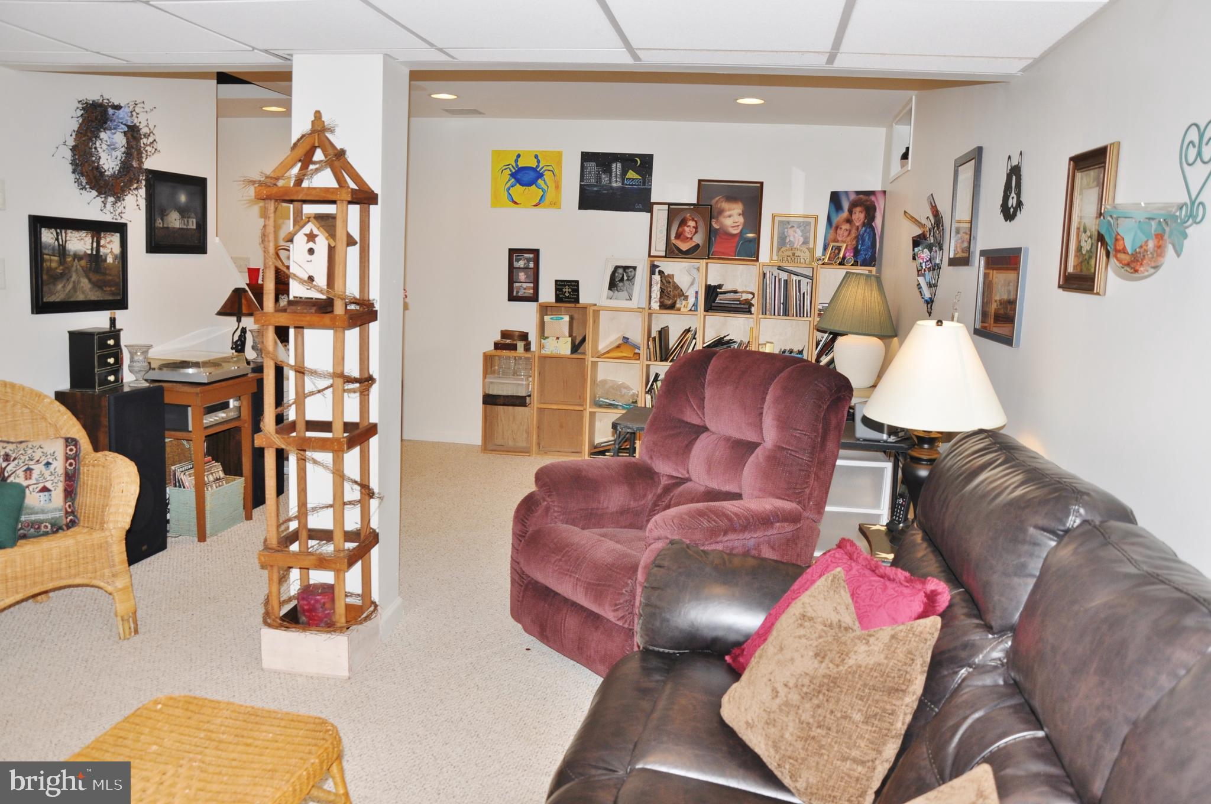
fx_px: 907
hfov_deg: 67.4
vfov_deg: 47.8
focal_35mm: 27
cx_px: 606
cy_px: 402
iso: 200
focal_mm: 18
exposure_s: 1/60
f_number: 5.6
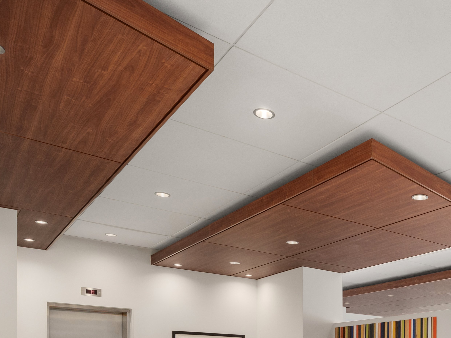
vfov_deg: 32.3
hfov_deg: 43.6
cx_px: 388
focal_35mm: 40
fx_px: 521
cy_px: 359
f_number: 10
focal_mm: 17
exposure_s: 1/160
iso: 400
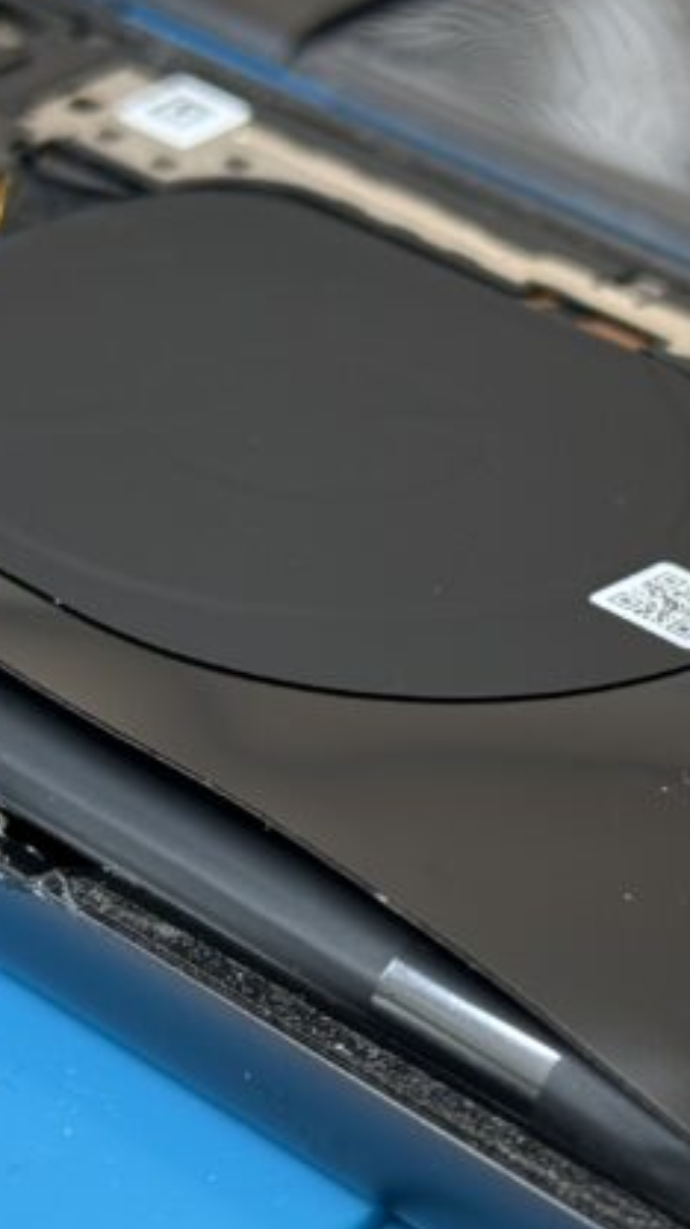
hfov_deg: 10.7
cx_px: 436
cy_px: 673
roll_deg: -3.0
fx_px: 3682
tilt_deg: -35.2
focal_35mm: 113
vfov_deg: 19.0
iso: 80
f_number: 1.78
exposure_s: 1/100
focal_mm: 6.76
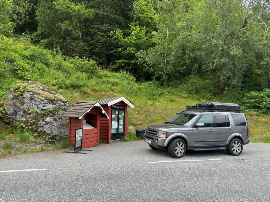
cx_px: 135
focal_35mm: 24
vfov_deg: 56.8
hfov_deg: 71.6
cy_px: 101
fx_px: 187
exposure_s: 1/529
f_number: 1.8
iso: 80
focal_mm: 6.9
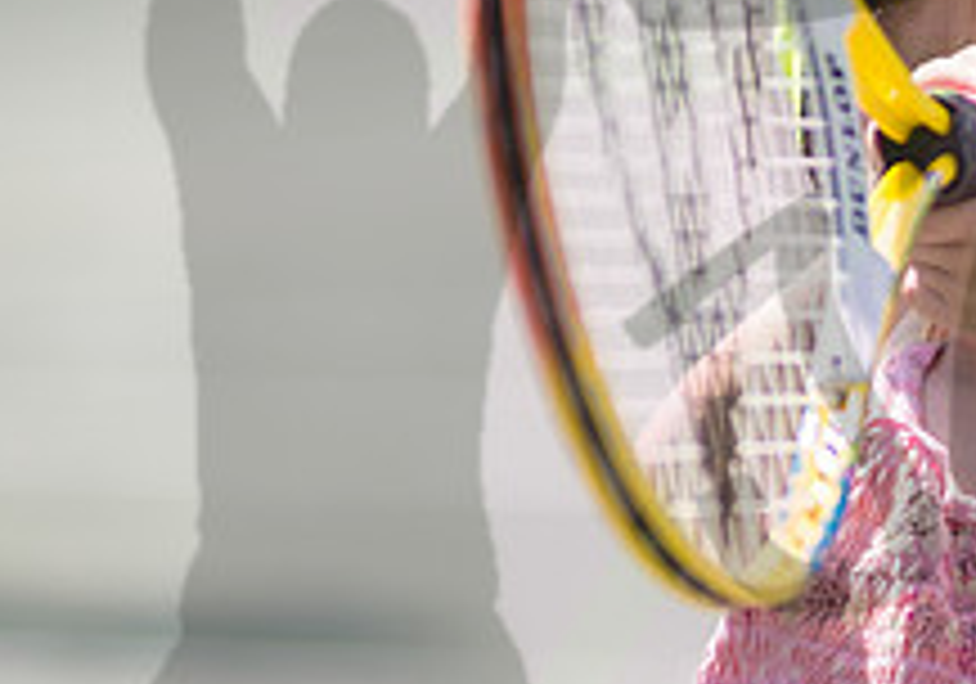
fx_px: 17350
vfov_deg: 2.3
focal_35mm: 630
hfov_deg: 3.2
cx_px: 1062
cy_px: 476
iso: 160
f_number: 3.5
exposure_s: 1/1250
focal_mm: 200
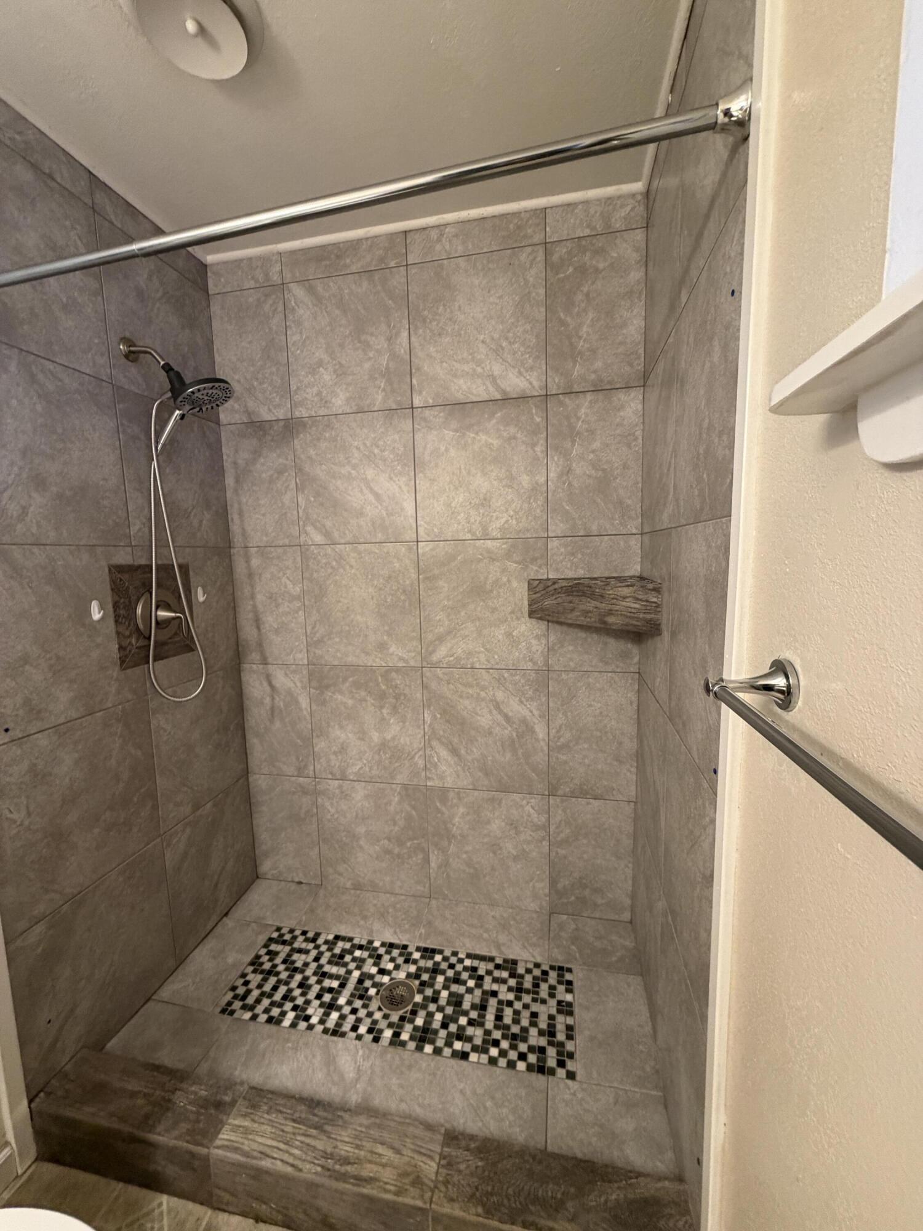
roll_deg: +2.1
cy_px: 616
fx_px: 498
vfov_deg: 102.1
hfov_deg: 85.7
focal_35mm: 14
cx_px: 462
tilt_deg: -7.3
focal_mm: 2.22
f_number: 2.2
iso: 250
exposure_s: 1/60
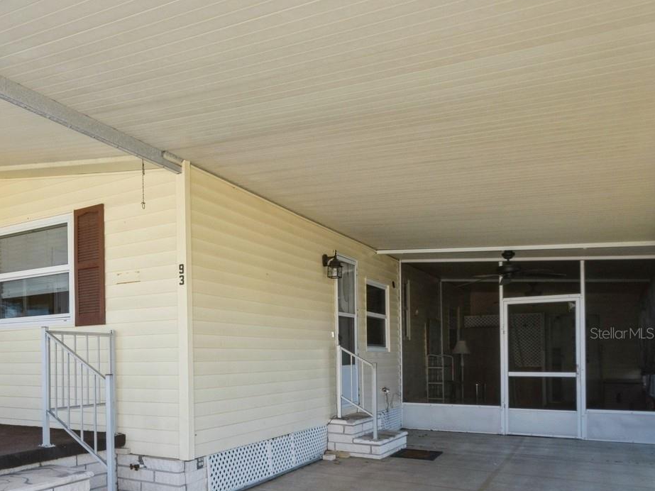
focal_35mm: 30
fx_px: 568
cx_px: 89
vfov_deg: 46.0
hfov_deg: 53.9
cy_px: 333
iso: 320
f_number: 8
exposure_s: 1/320
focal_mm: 12
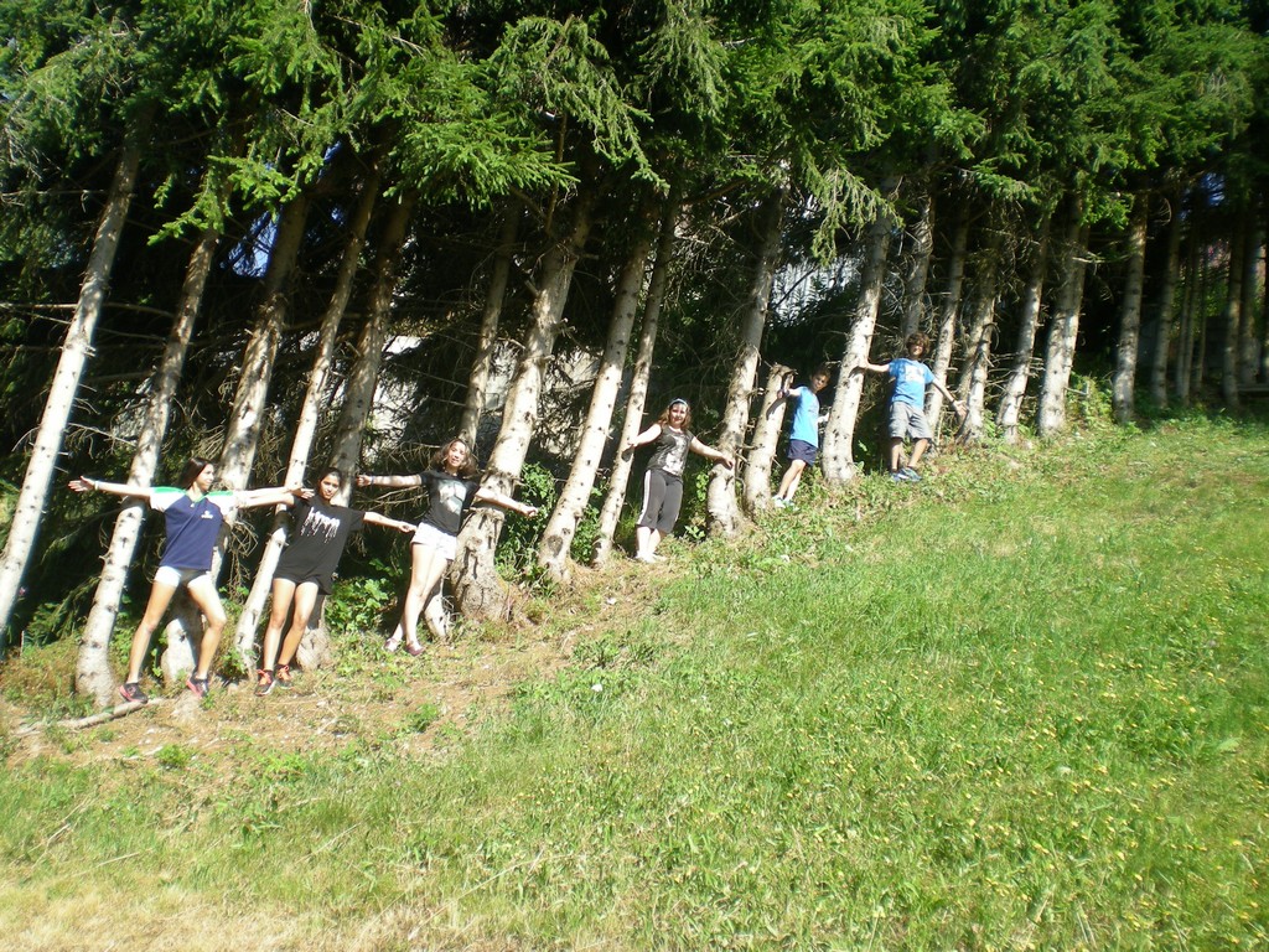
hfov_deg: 49.0
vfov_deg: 37.7
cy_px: 476
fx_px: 1393
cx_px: 634
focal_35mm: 38
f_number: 4.6
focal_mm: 6.3
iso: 50
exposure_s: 1/150
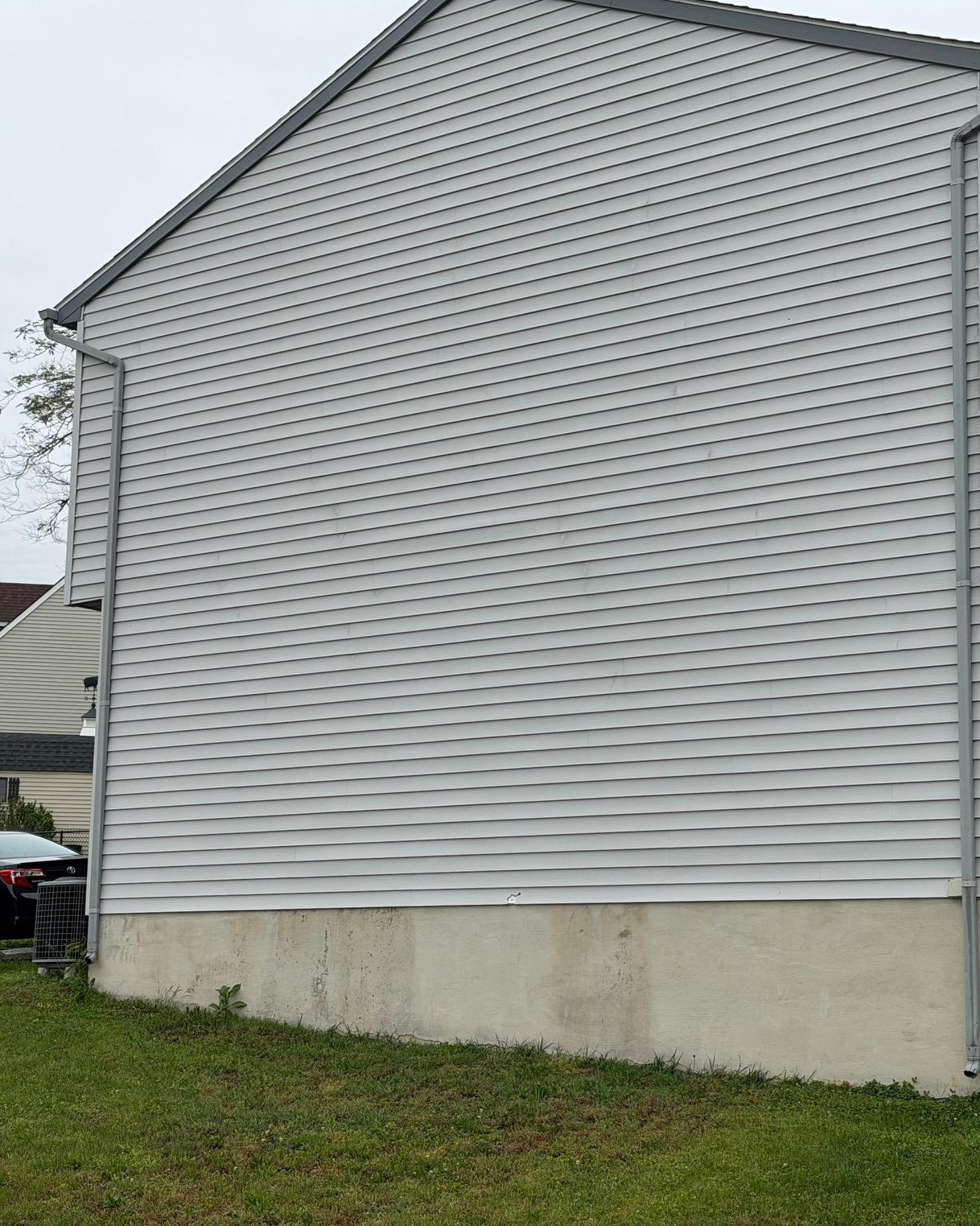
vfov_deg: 30.0
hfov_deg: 24.2
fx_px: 2285
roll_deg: -1.1
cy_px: 614
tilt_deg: +10.1
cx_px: 537
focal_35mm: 63
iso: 64
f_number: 1.78
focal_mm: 6.76
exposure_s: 1/2415
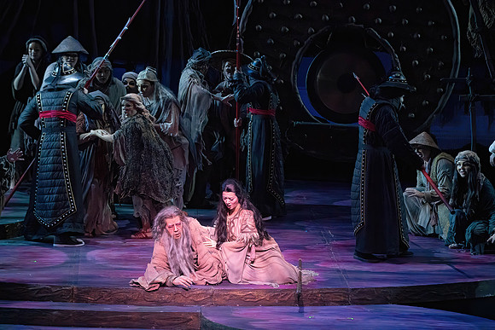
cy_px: 165
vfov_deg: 6.9
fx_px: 2751
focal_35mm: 200
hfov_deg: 10.3
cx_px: 248
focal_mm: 200
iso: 20000
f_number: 8
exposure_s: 1/320
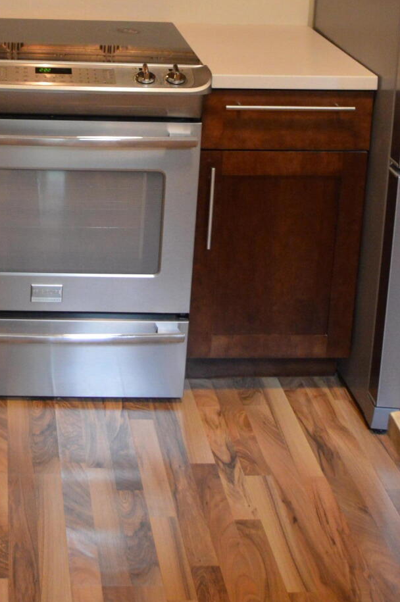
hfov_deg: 22.4
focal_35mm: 59
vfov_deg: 30.9
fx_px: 985
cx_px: 38
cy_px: -32
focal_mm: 18
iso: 1800
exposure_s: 1/60
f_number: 3.5
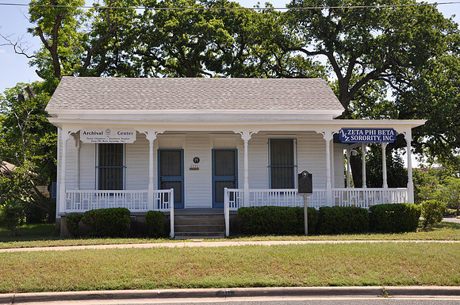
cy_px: 152
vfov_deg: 31.8
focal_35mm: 42
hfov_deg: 46.5
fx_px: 536
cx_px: 230
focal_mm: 28
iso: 200
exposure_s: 1/200
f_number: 7.1
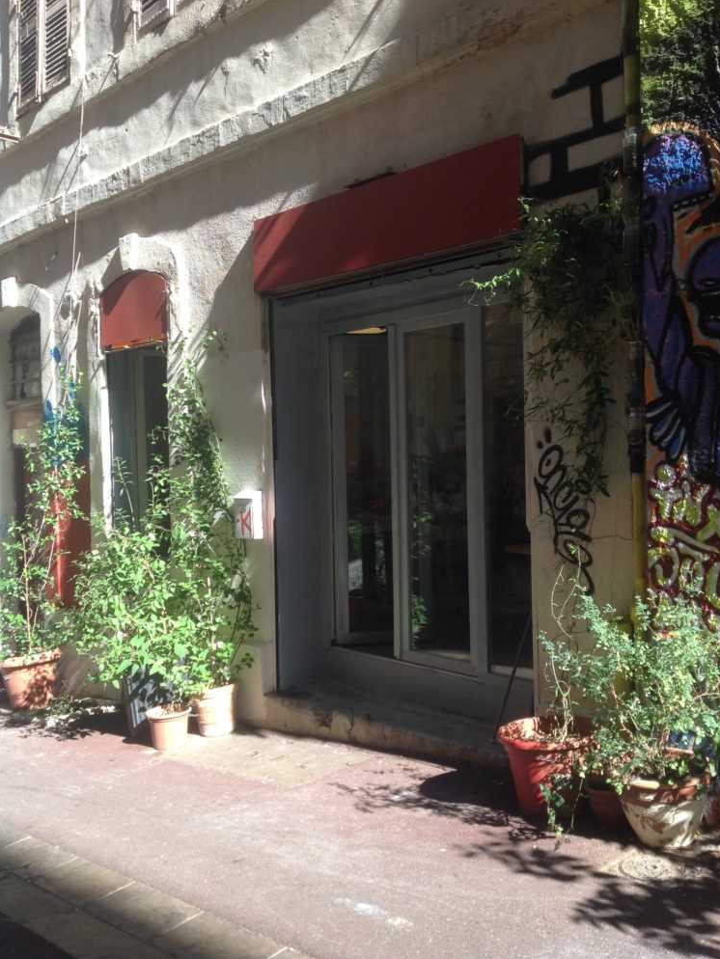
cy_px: 476
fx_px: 998
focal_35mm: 36
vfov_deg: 51.3
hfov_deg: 39.7
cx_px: 368
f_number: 2.4
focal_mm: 4.28
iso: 50
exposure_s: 1/336
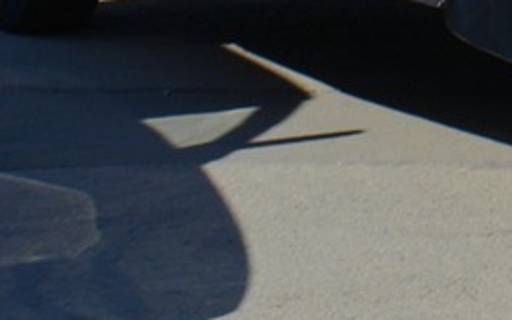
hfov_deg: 9.5
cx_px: 1150
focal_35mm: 201
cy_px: -565
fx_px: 2805
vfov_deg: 6.1
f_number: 8
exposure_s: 1/250
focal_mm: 22
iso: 100
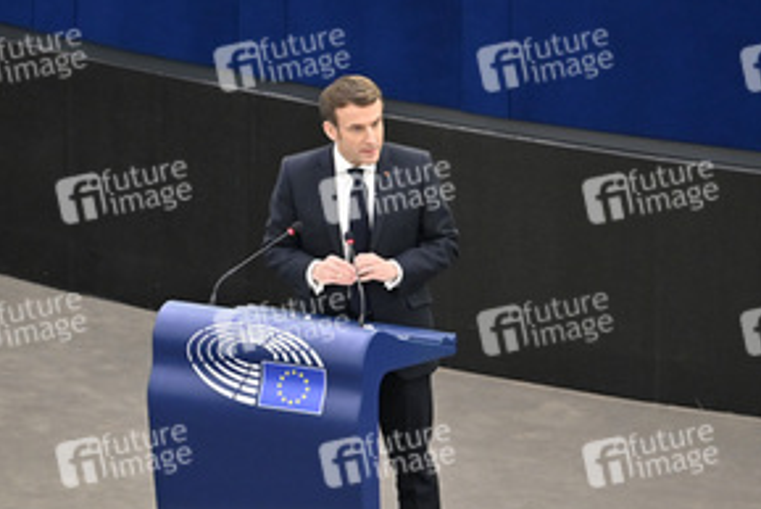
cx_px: 316
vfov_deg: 4.4
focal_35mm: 311
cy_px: 390
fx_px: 6577
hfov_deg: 6.6
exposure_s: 1/320
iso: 1250
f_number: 2.8
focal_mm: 200
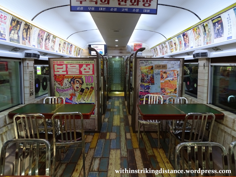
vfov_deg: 56.8
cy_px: 88
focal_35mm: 24
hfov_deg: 71.6
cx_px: 118
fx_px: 164
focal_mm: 4.1
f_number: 3.5
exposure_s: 1/30
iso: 500
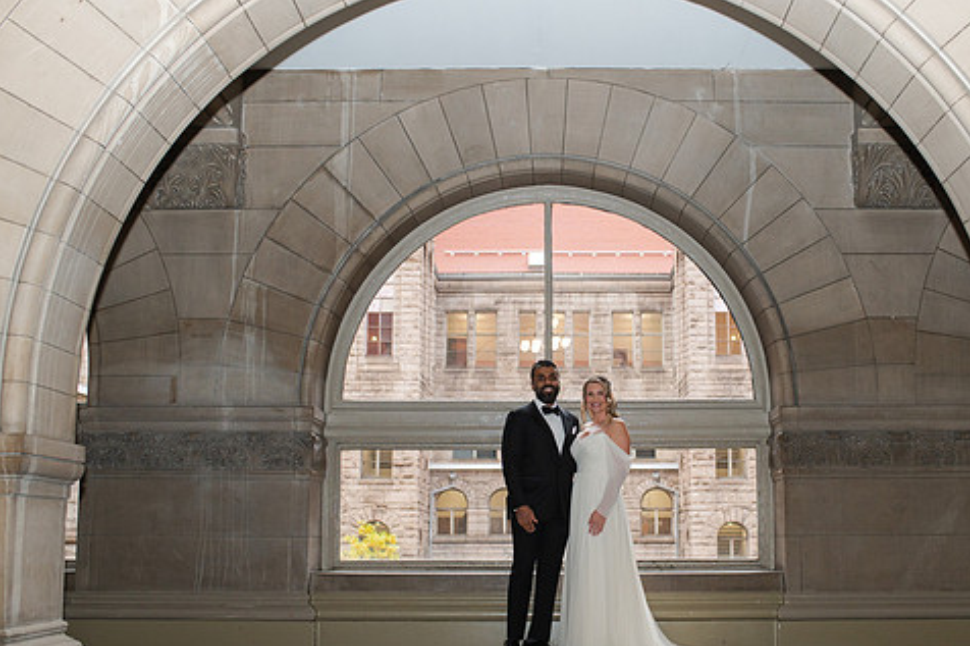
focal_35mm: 45
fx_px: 1212
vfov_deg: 29.8
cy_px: 382
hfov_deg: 43.5
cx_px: 561
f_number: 3.5
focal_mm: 35
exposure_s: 1/200
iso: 1000
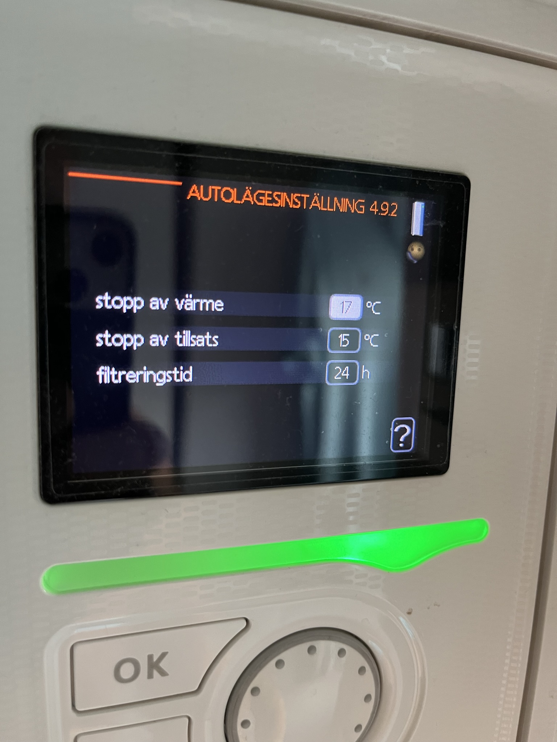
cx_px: 278
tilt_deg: -6.8
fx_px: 558
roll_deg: -2.6
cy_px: 371
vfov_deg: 67.3
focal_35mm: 26
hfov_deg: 53.1
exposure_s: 1/50
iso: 320
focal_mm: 5.1
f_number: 1.6
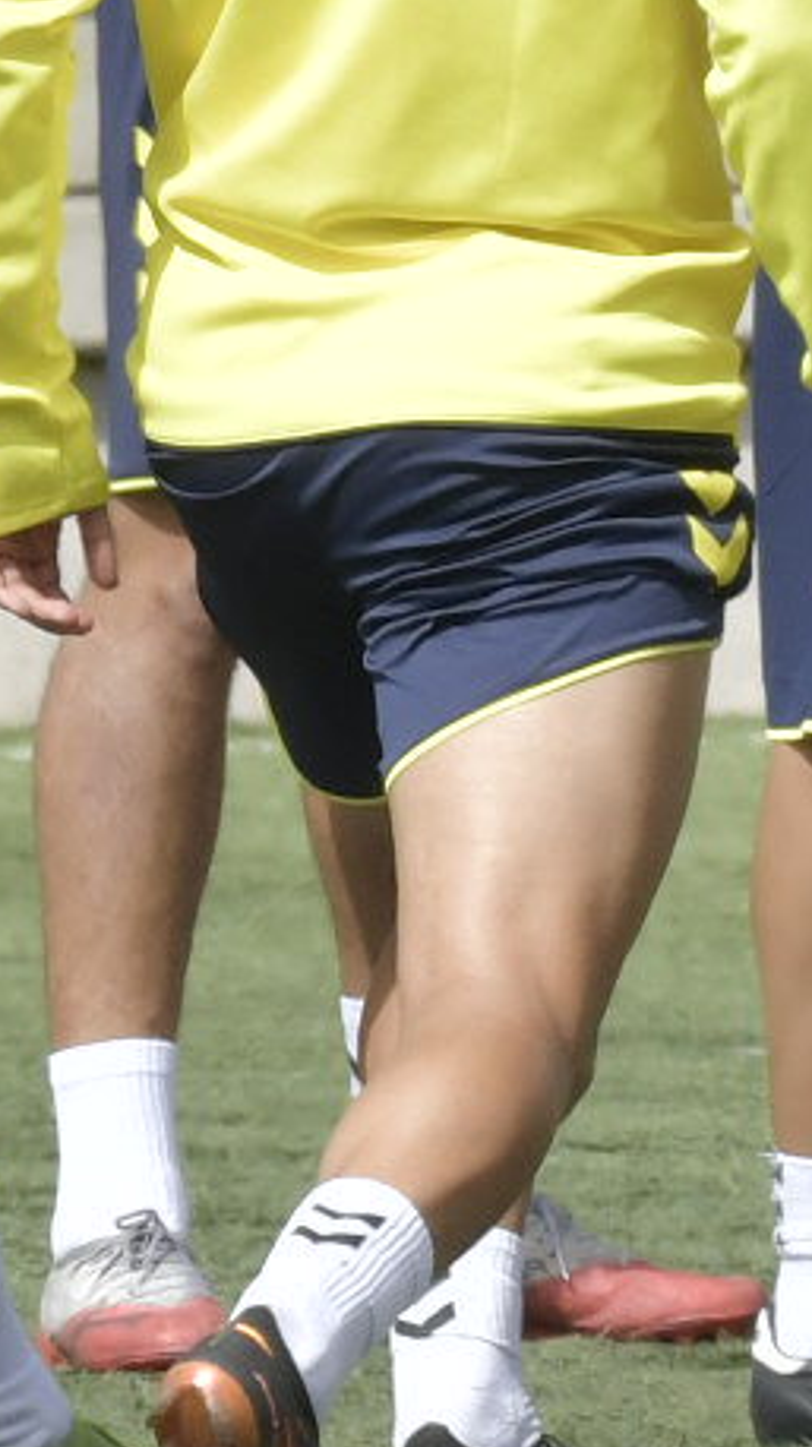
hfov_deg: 1.1
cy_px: -259
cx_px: 4009
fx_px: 42106
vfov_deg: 2.0
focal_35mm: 1098
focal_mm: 150
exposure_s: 1/1250
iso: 500
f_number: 10
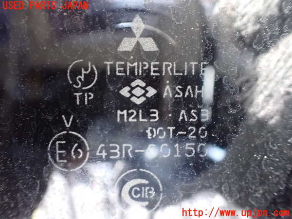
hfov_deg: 60.0
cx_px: 146
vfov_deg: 46.8
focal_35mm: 30
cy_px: 110
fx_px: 253
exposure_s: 1/25
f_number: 2.3
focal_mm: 5.4
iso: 1600
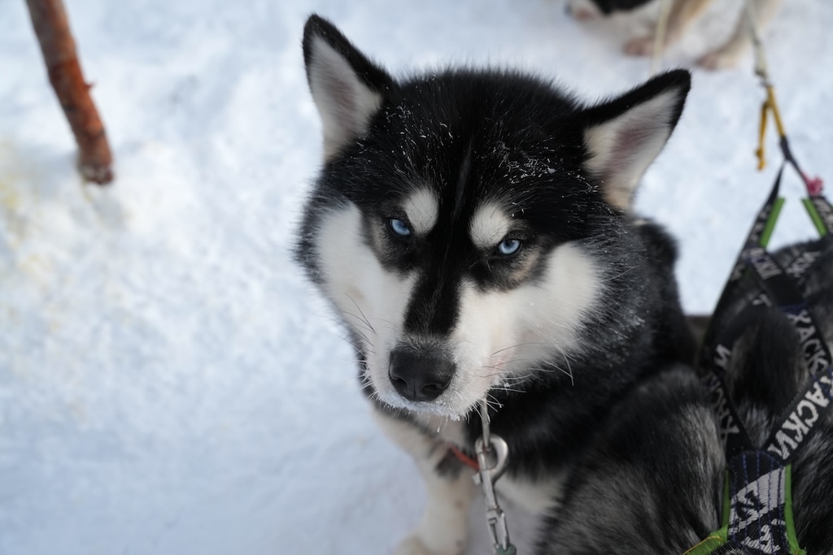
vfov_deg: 34.0
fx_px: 909
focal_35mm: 39
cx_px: 416
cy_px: 278
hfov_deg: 49.2
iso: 800
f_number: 5.6
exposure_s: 1/125
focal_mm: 39.3
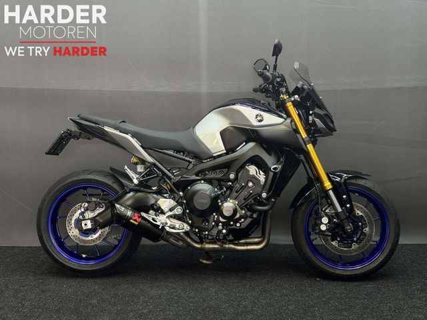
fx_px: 592
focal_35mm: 48
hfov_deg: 39.7
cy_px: 160
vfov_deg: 30.3
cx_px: 214
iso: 100
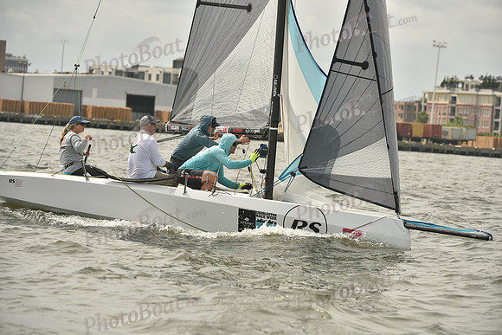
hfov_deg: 9.8
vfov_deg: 6.5
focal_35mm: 210
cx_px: 251
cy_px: 168
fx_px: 2929
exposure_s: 1/1600
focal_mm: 210
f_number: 5.6
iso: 320
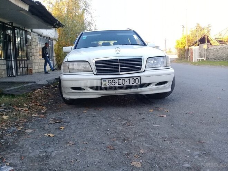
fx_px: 204
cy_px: 86
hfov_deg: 58.4
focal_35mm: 31
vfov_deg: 45.4
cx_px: 114
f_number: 2.2
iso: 64
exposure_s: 1/100
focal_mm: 3.3
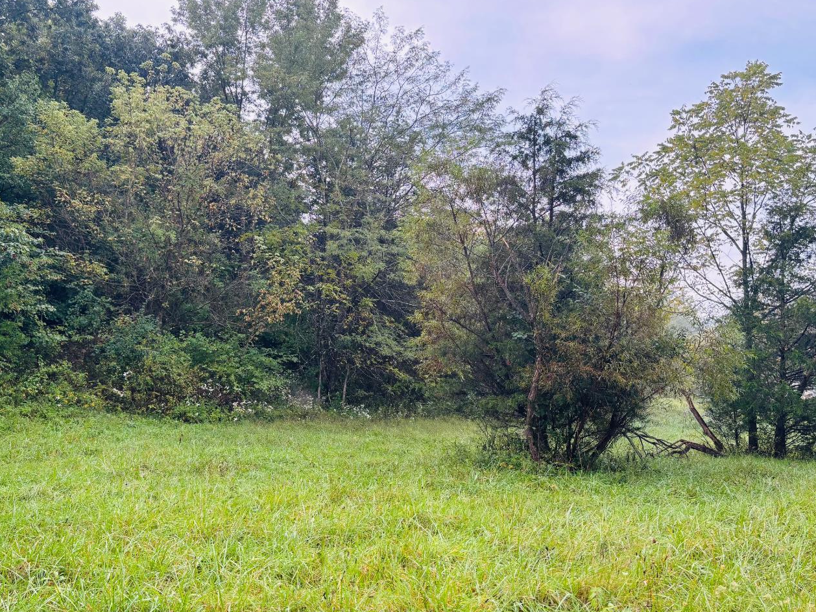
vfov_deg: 45.4
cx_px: 392
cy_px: 325
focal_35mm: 31
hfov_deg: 58.3
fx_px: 731
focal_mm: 5.96
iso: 50
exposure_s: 1/180
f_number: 1.6
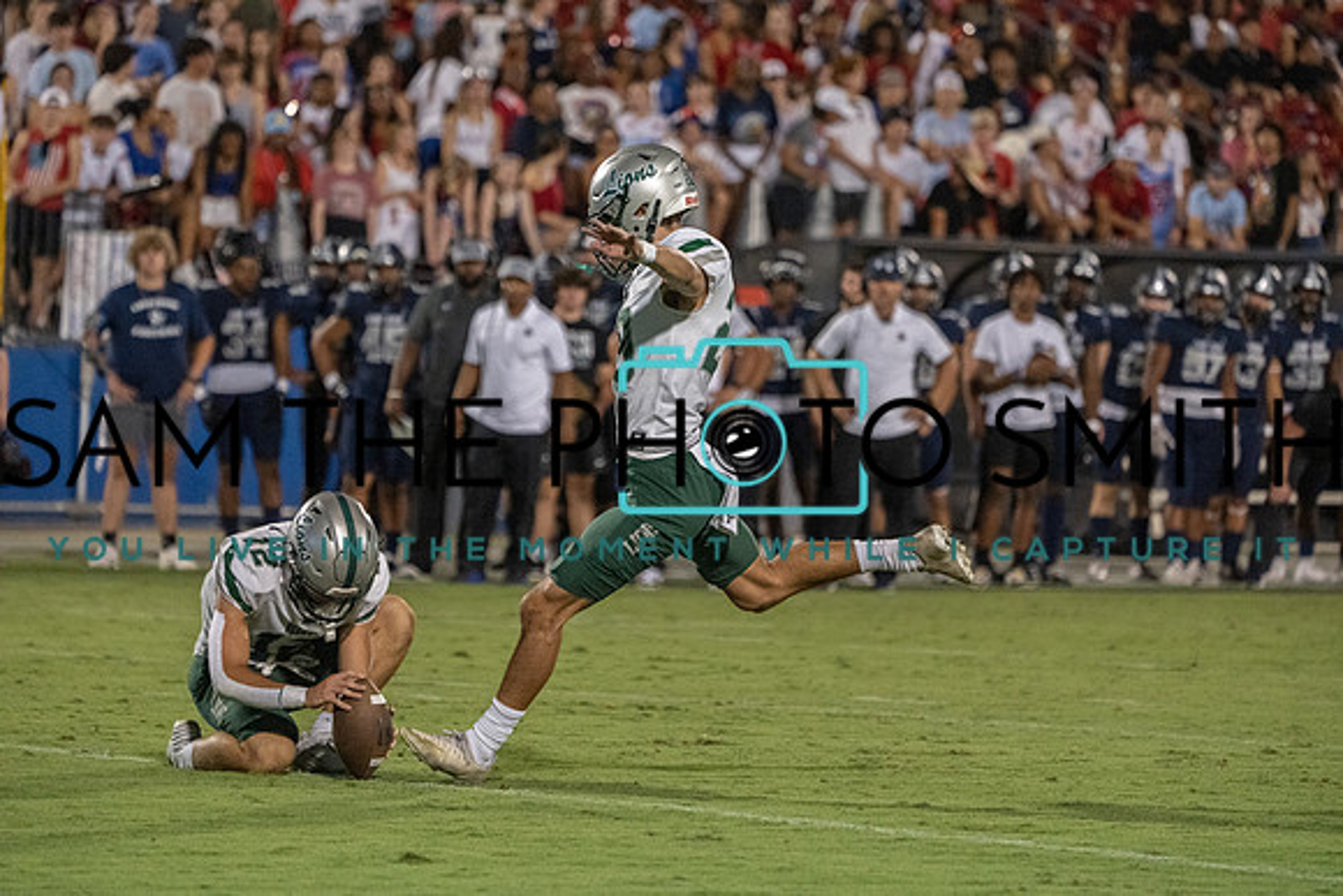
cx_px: 672
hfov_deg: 6.9
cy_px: 448
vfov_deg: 4.6
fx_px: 11194
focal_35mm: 300
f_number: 5.6
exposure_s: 1/1000
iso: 10000
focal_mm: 300
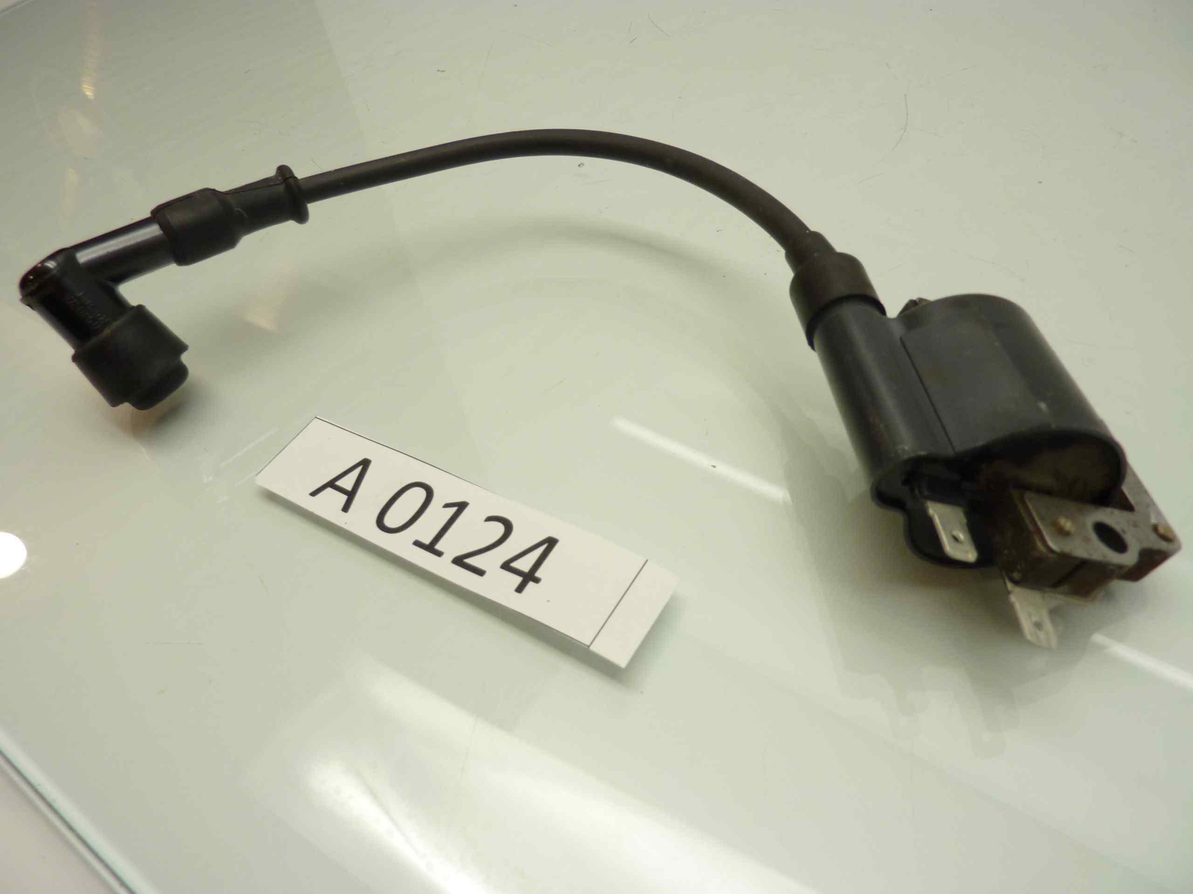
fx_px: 862
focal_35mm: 25
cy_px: 447
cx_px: 596
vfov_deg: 54.9
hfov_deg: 69.4
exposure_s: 1/25
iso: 80
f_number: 3.3
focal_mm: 4.1
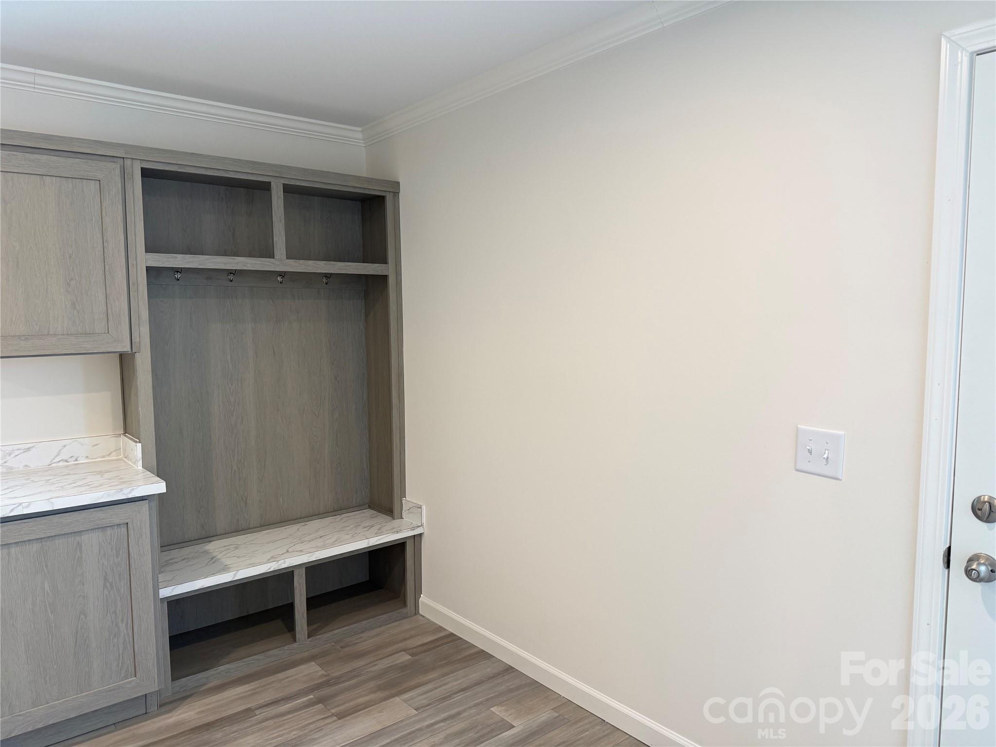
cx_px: 498
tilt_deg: -5.0
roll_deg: +0.8
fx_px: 691
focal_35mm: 24
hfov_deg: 71.6
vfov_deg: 56.8
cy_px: 374
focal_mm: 6.76
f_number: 1.78
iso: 125
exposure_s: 1/120
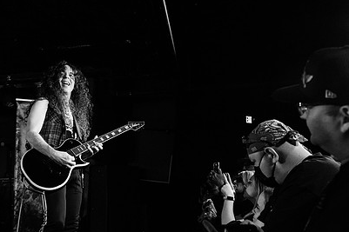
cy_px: 125
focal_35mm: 42
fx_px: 407
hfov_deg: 46.3
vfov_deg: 31.9
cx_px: 154
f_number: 3.5
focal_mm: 29
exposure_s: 1/160
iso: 2000
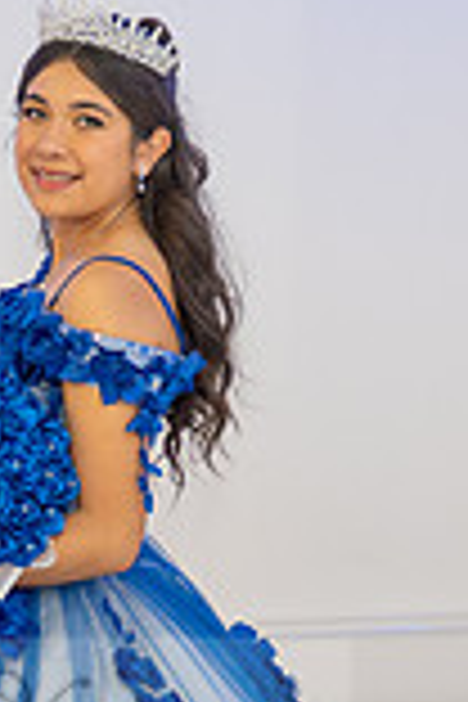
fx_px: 2028
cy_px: 743
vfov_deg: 19.0
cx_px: -3
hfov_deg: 13.0
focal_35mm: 104
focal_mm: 24
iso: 800
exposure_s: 1/160
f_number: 2.8
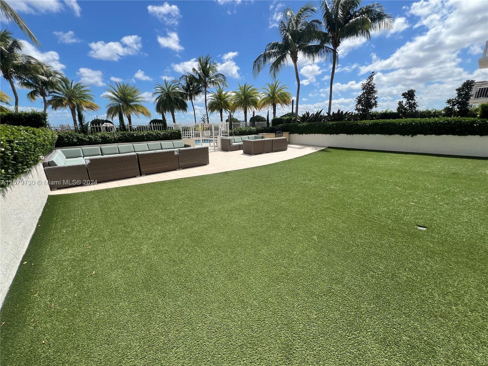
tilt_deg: -16.2
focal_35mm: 13
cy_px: 183
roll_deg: +1.5
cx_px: 244
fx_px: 183
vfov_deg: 89.9
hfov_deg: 106.2
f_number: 1.8
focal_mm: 1.57
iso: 32
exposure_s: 1/1946
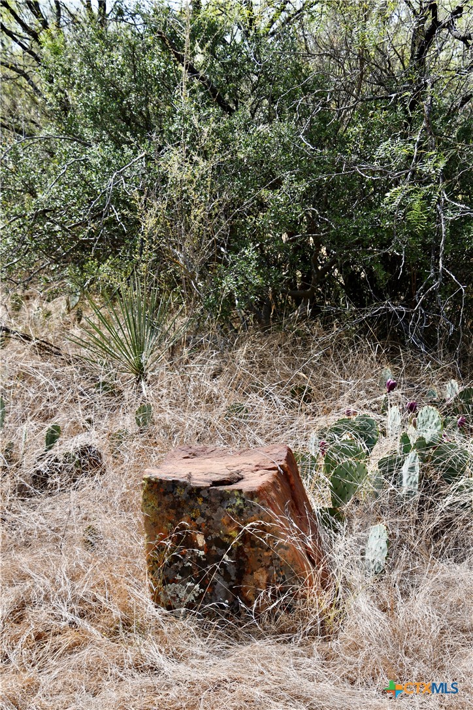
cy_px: 355
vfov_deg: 27.0
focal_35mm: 75
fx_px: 1478
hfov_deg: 18.2
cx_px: 236
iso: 100
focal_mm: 50
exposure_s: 1/250
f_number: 8
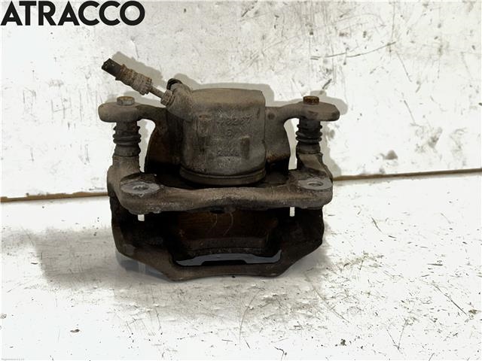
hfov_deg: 39.7
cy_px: 180
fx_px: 668
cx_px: 241
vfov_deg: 30.3
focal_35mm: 48
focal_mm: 6.86
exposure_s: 1/19
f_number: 1.78
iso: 64
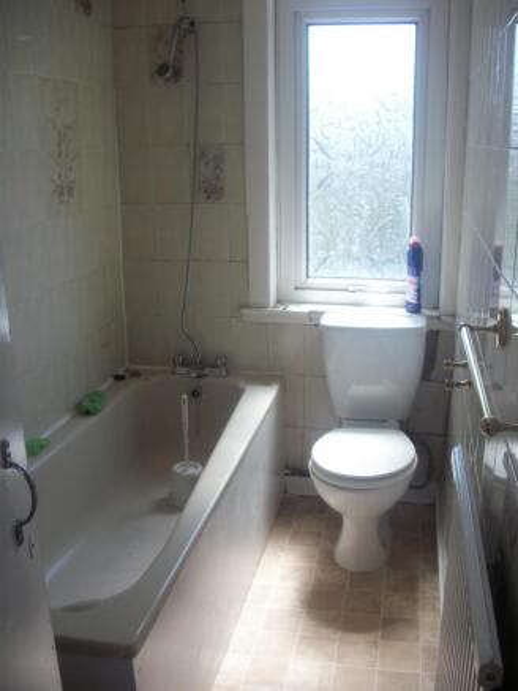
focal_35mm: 35
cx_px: 259
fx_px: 698
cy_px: 346
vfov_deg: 52.6
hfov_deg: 40.7
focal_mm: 6.3
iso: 80
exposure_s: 1/160
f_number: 3.1
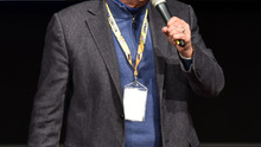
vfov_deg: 1.1
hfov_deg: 2.0
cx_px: 142
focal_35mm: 1072
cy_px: 79
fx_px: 7423
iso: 1250
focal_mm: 500
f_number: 5.6
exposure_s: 1/125
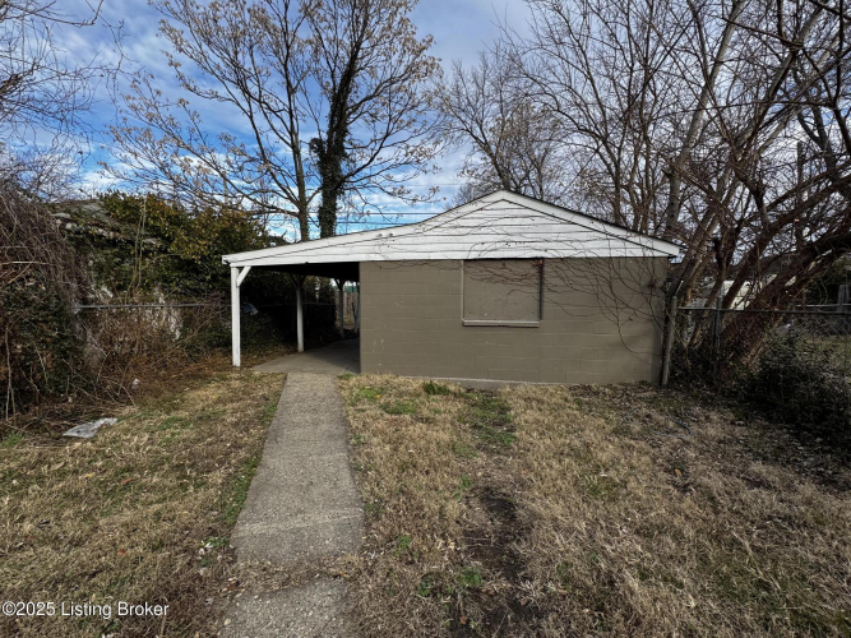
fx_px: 344
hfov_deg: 102.1
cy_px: 319
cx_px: 426
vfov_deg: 85.7
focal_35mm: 14
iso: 50
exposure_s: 1/657
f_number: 2.2
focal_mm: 2.22
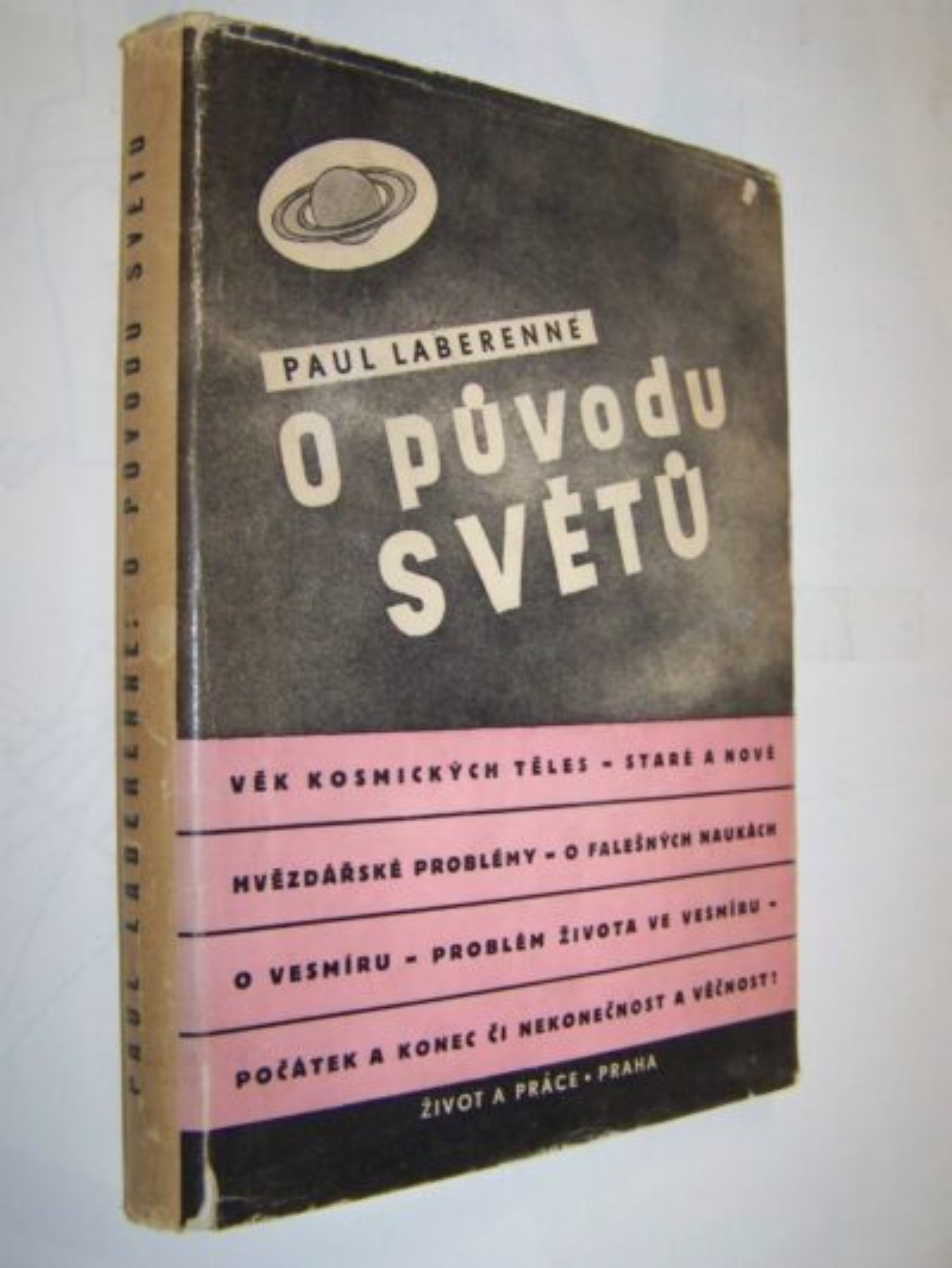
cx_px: 476
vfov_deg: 49.0
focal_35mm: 38
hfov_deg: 37.7
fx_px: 1393
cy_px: 634
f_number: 2.8
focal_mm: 6.3
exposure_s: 1/30
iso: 200
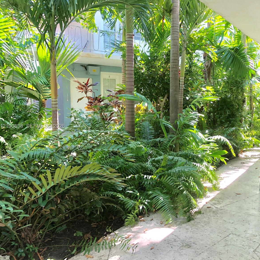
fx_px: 289
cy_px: 127
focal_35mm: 34
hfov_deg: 47.6
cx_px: 174
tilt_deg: -4.9
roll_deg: -0.1
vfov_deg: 48.4
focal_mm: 4
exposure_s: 1/120
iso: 40
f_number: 1.8
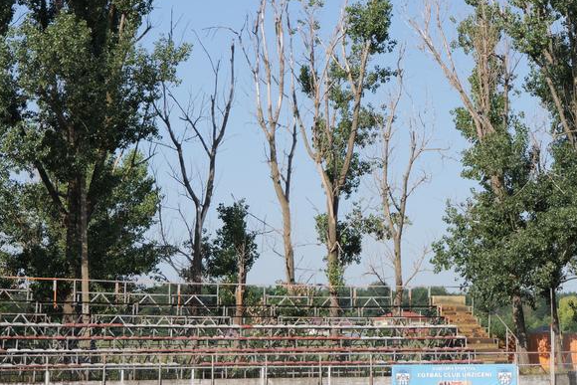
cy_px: 116
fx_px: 1459
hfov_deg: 21.6
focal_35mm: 91
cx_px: 576
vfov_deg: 15.0
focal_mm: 44
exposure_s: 1/1000
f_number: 4
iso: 80
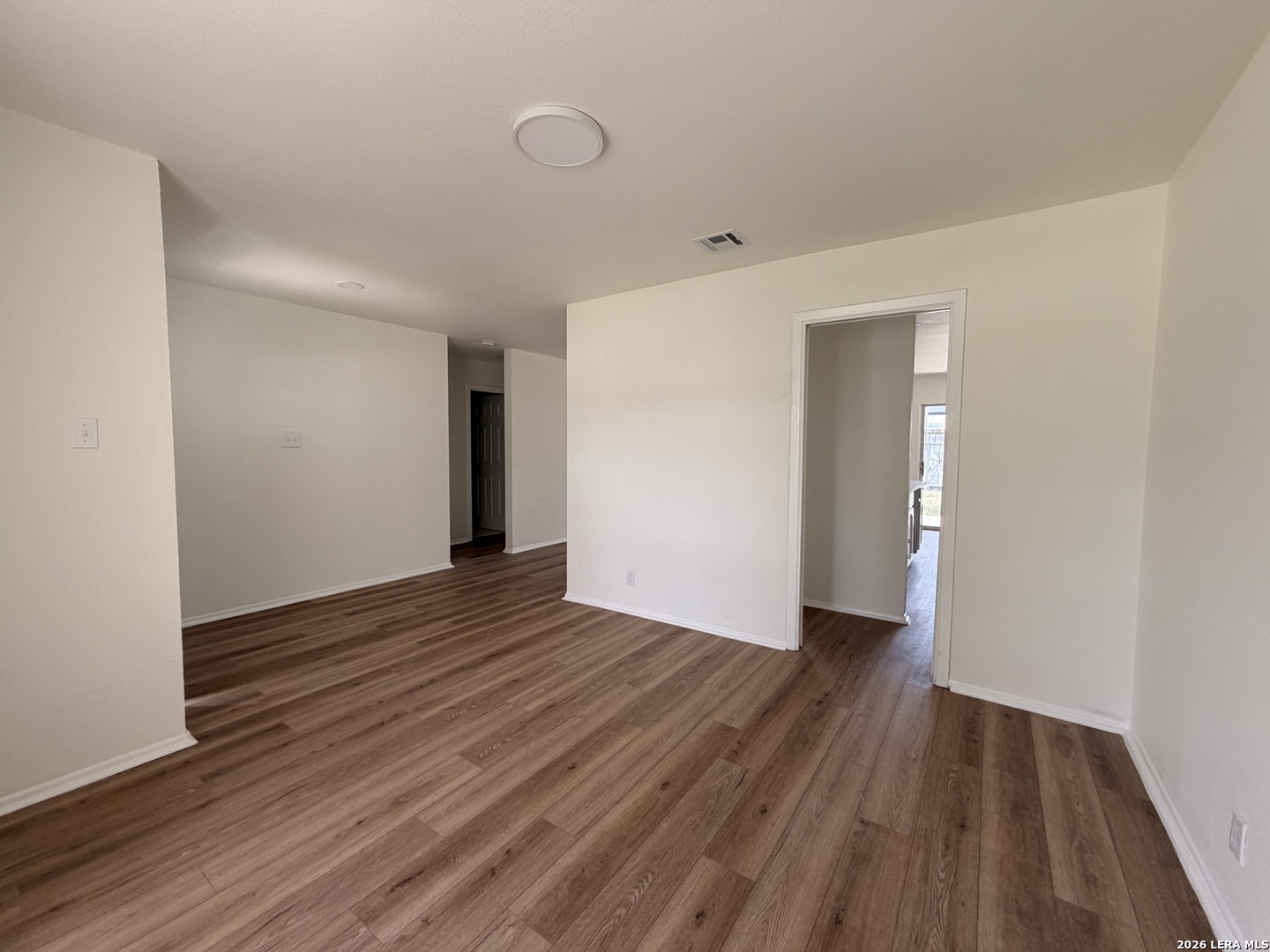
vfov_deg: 85.7
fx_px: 514
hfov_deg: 102.1
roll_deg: +0.9
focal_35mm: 14
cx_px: 635
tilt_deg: -4.2
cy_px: 476
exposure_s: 1/121
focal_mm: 2.22
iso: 160
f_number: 2.2
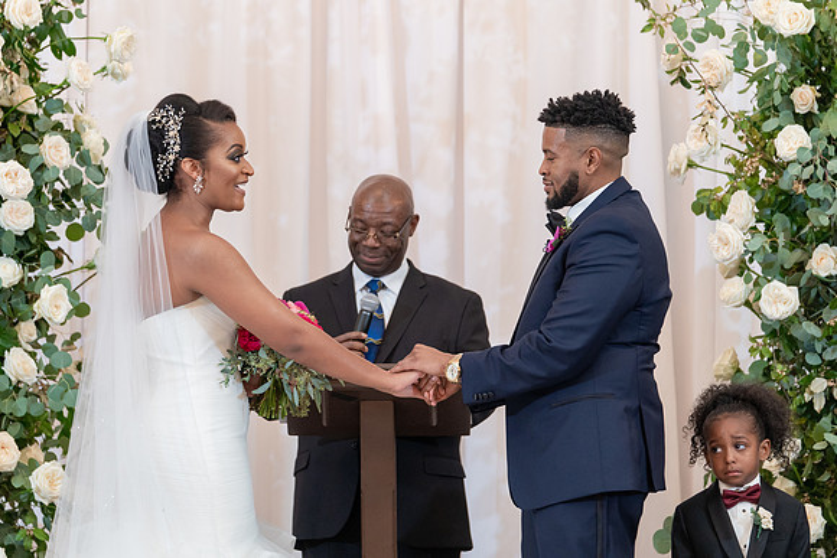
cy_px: 264
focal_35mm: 174
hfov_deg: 11.8
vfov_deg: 7.9
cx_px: 395
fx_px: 4052
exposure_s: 1/100
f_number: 4
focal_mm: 165
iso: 2000
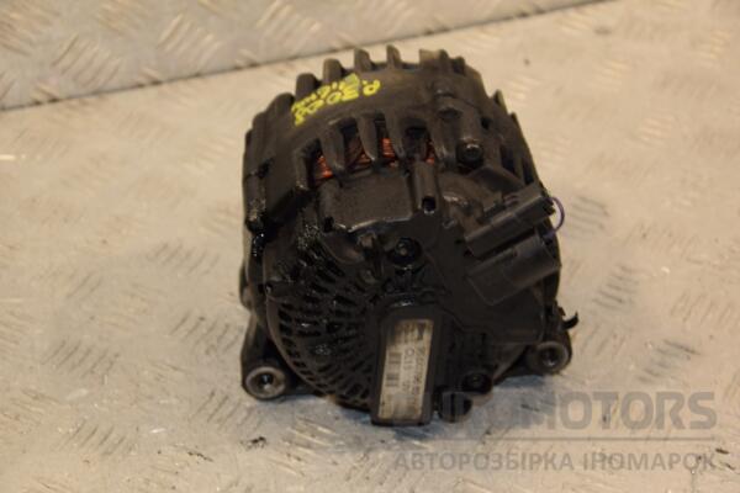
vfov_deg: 15.7
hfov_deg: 23.4
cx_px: 370
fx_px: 1788
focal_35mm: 87
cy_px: 246
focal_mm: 58
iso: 800
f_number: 5
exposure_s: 1/160
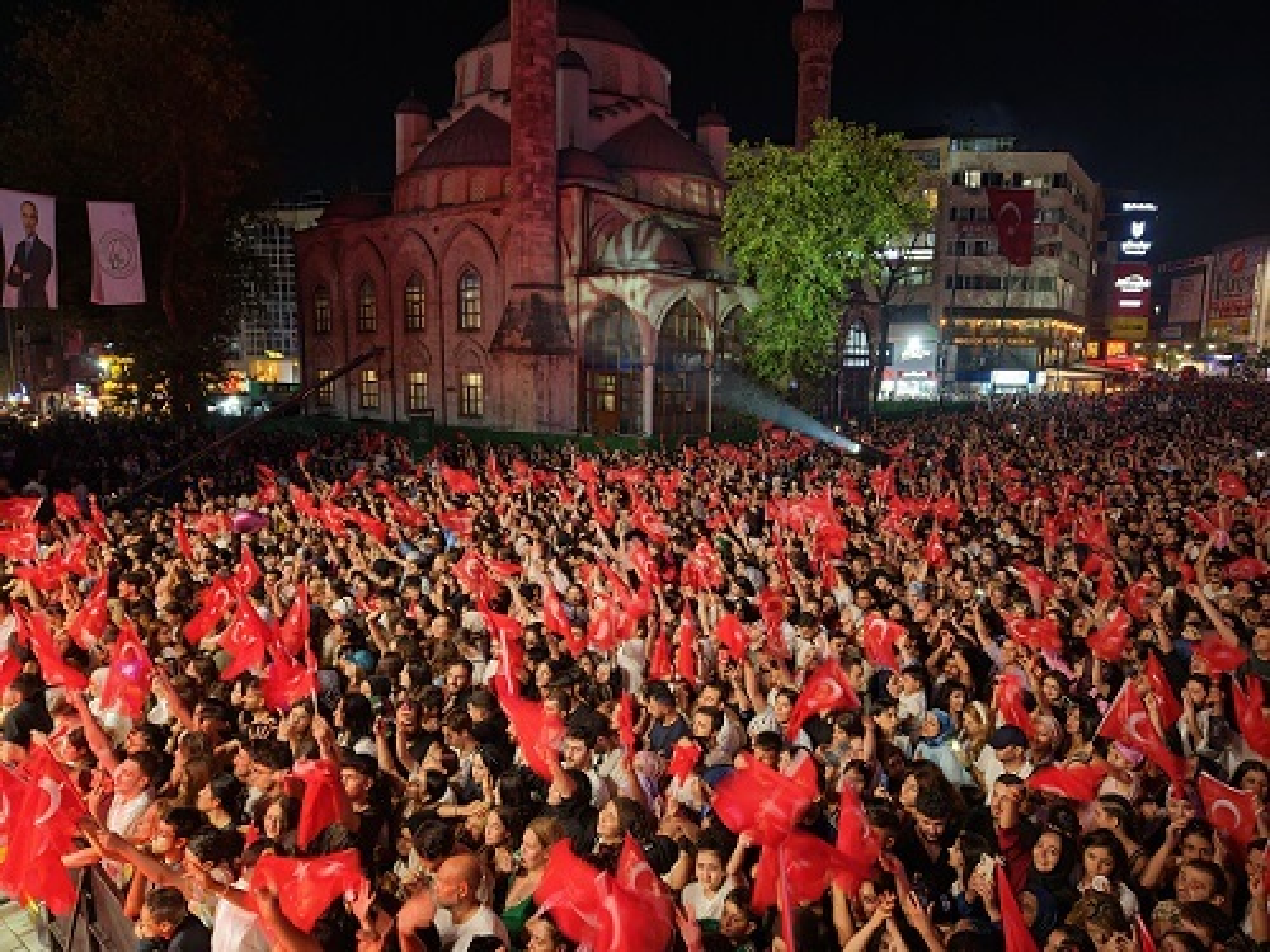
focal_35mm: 24
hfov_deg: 71.6
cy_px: 476
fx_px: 881
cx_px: 635
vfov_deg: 56.8
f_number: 1.8
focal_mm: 8.67
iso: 470
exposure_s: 1/15
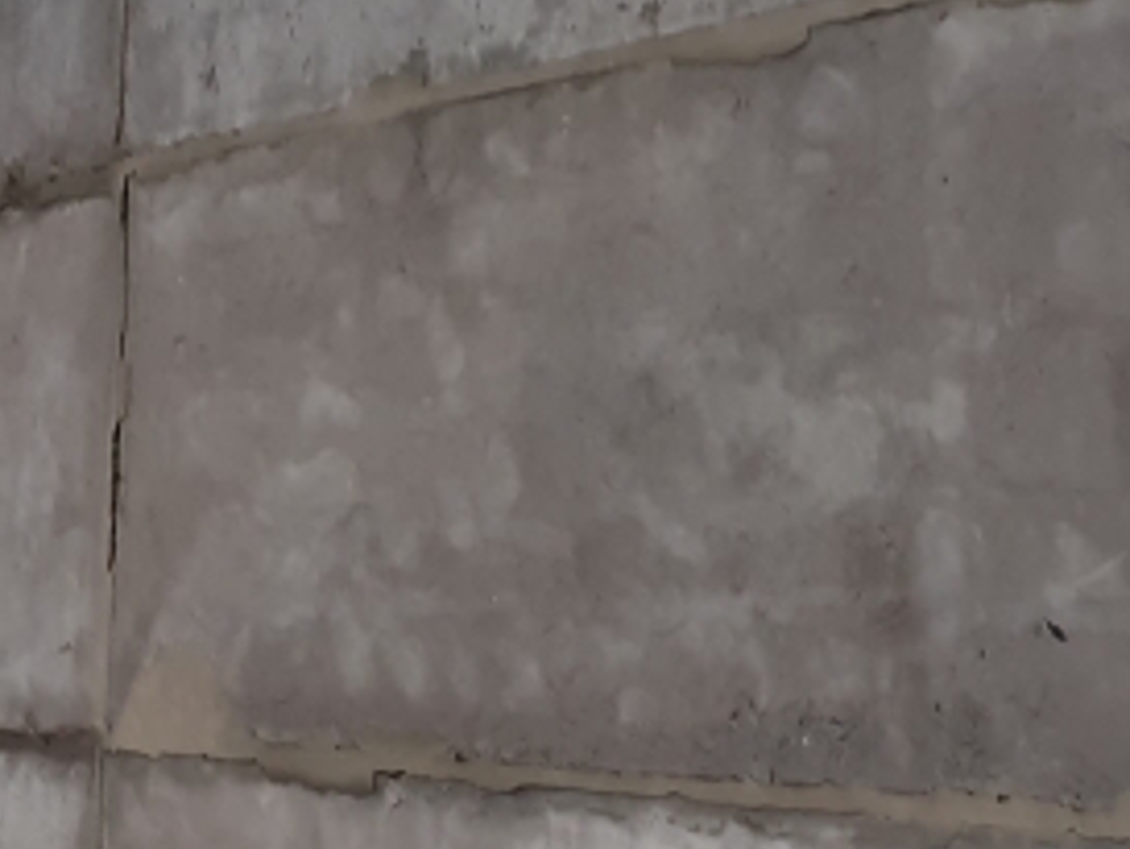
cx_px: 381
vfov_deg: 14.5
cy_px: 269
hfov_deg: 19.2
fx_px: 3331
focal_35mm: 102
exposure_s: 1/50
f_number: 1.9
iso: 80
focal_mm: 3.6
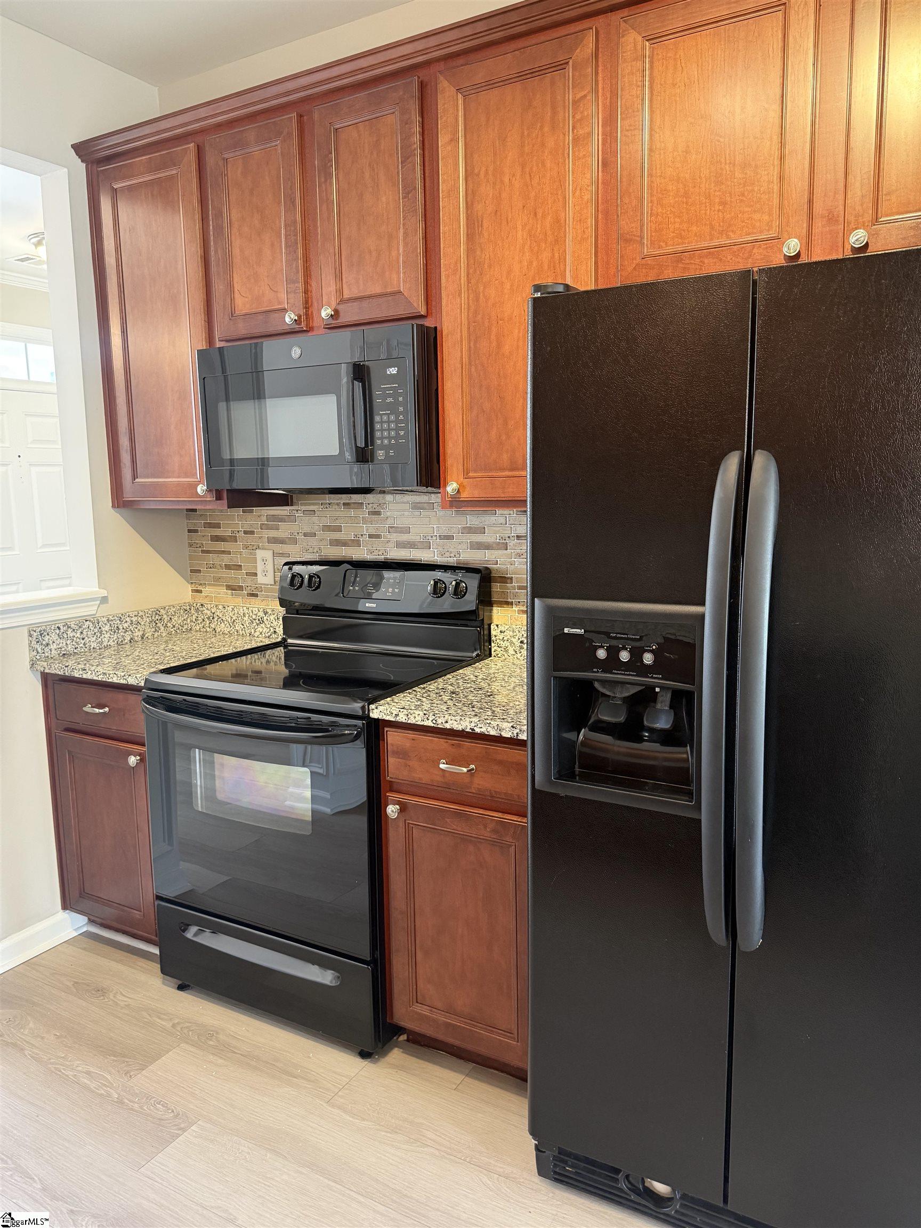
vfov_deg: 71.6
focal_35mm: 24
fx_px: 851
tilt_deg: -6.8
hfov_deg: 56.8
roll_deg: +0.4
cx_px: 460
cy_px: 614
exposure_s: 1/60
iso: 320
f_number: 1.78
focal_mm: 6.76
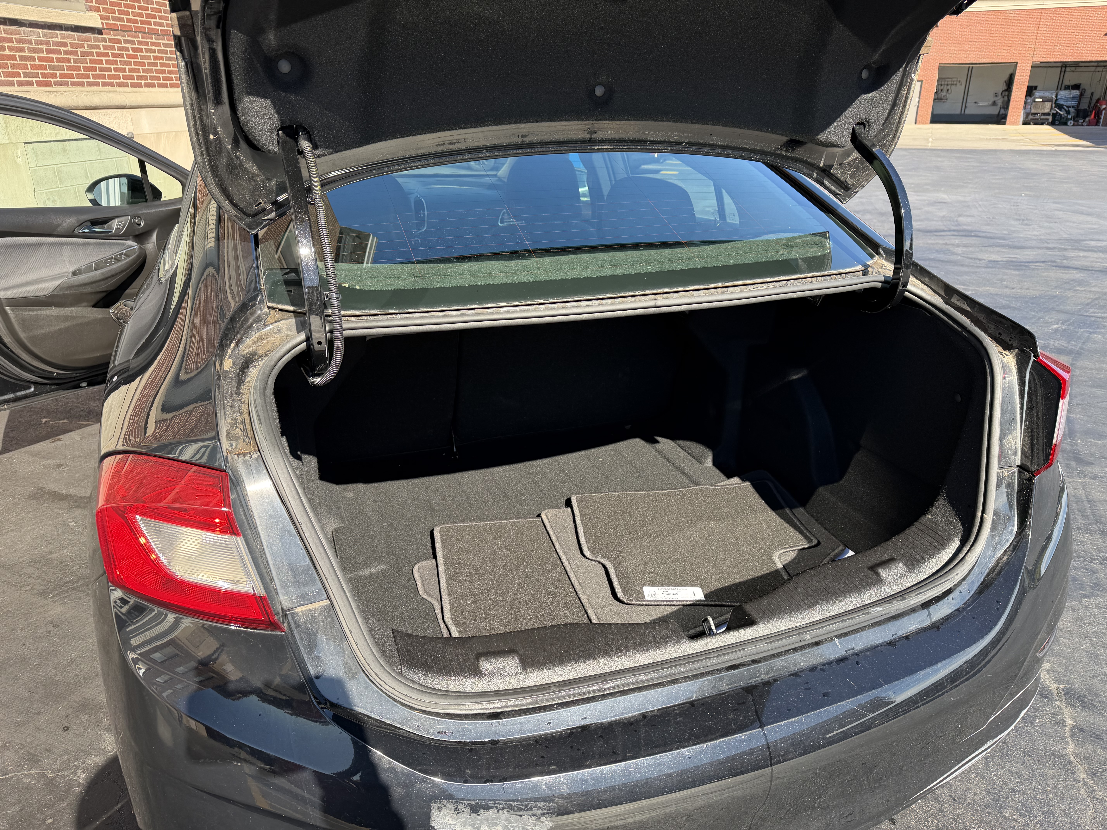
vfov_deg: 56.8
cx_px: 554
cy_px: 415
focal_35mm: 24
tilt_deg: -21.6
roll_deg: -0.1
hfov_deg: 71.6
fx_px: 768
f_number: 1.78
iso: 80
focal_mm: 6.76
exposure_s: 1/805
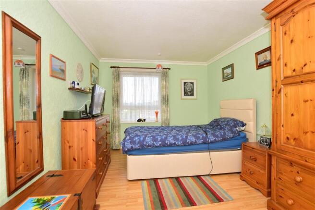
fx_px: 131
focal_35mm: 15
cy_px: 105
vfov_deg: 77.3
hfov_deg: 100.4
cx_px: 158
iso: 320
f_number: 9
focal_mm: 10
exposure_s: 1/200
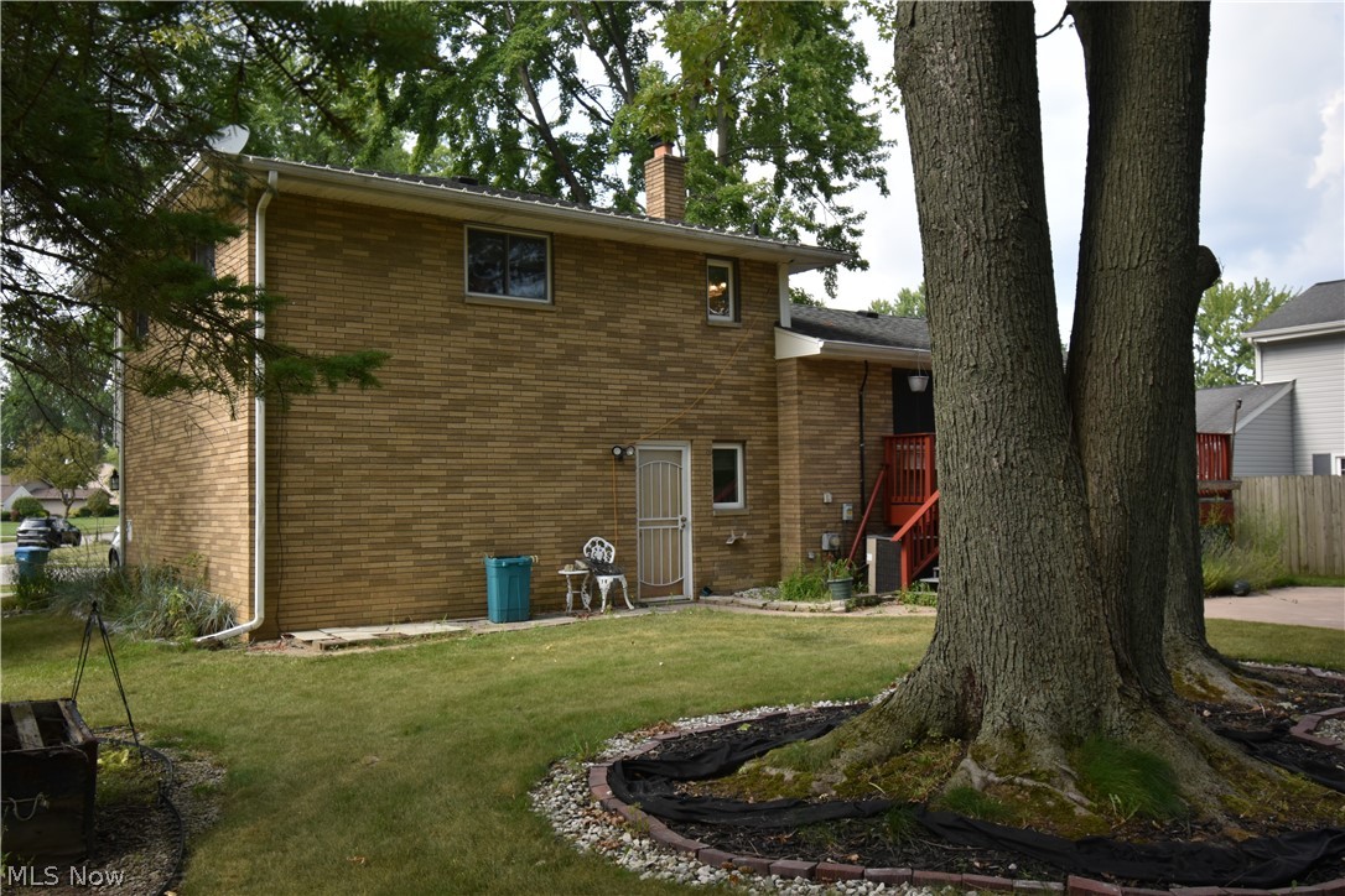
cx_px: 672
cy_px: 448
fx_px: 1121
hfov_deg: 61.9
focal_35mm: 30
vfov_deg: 43.6
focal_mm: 20
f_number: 5.6
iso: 220
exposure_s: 1/250
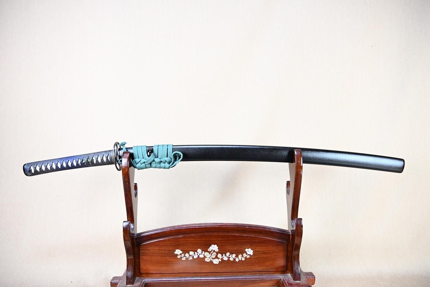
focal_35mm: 28
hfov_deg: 65.9
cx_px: 215
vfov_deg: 46.8
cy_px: 144
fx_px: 331
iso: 100
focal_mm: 18.5
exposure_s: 1/3
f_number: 3.5
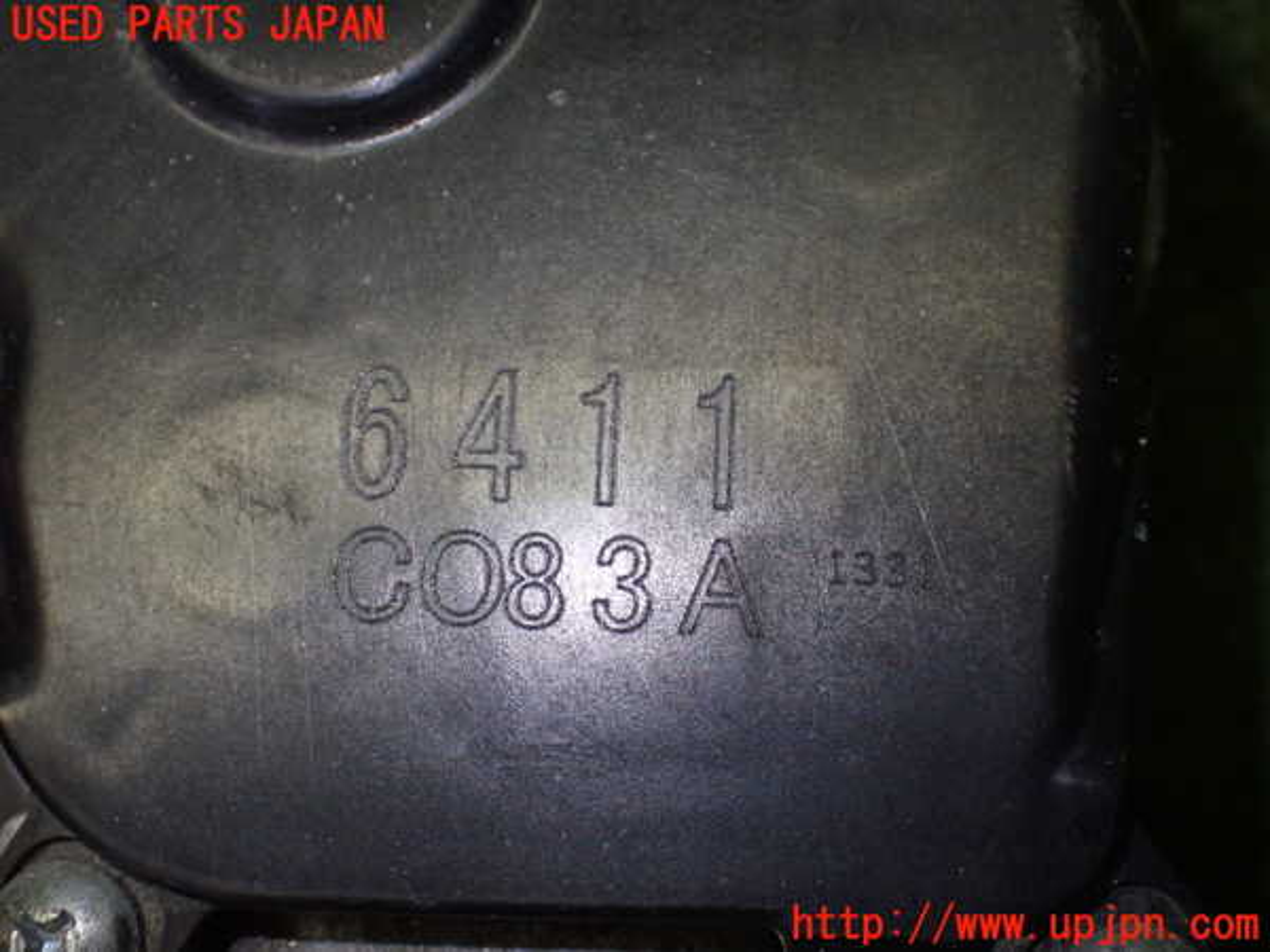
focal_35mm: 50
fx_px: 1834
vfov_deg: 29.1
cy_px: 476
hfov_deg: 38.2
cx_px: 635
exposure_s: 1/200
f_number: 3.2
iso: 500
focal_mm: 9.01
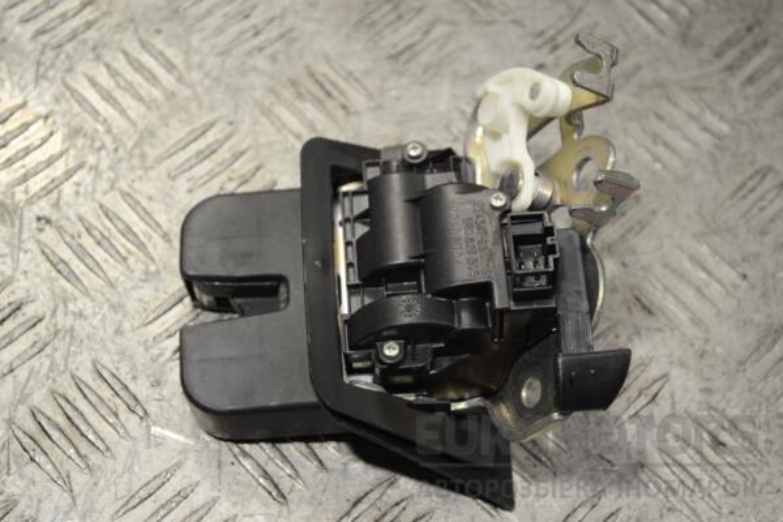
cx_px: 392
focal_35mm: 72
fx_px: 1566
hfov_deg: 28.1
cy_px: 261
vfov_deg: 18.9
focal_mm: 48
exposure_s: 1/30
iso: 200
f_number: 5.3
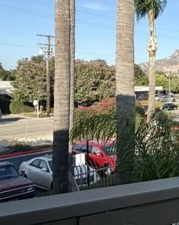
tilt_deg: -1.4
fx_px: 325
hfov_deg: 24.7
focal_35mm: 49
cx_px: 260
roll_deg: +0.3
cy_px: 87
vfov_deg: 37.9
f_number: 2.2
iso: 25
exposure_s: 1/770
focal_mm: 2.22
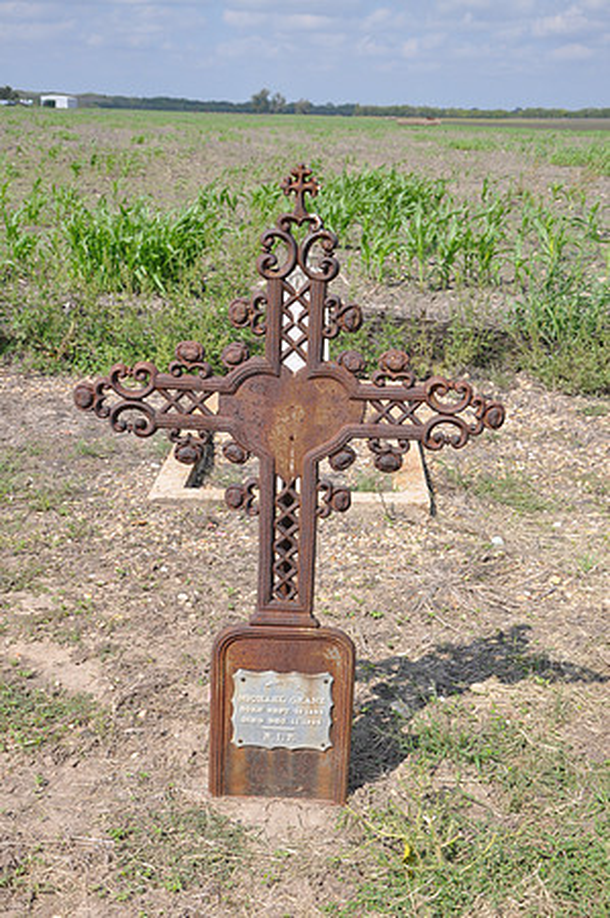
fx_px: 1223
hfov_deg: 28.0
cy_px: 459
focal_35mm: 48
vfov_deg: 41.2
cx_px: 305
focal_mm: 32
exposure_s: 1/250
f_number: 8
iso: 200
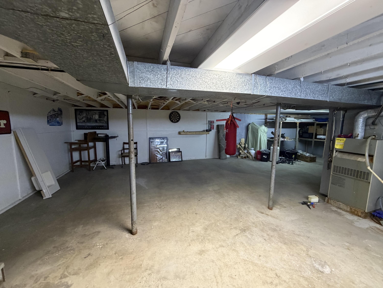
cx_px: 192
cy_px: 144
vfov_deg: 85.7
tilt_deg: -7.1
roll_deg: +0.3
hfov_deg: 102.1
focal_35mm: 14
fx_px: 155
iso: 400
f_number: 2.2
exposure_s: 1/60
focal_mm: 2.22
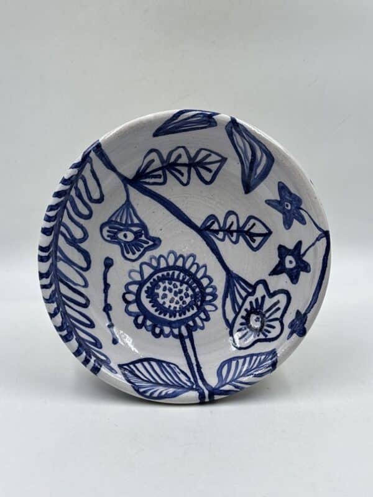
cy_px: 248
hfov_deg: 30.3
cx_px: 186
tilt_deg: -20.2
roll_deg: -1.6
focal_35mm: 48
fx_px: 690
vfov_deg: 39.7
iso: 50
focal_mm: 6.86
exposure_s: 1/246
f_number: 1.78
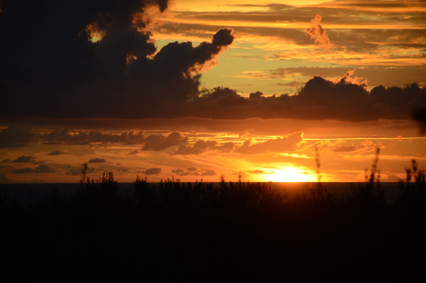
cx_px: 213
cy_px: 142
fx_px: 2483
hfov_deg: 9.8
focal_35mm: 210
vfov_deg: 6.5
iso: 400
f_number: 5.6
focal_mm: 140
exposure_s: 1/500
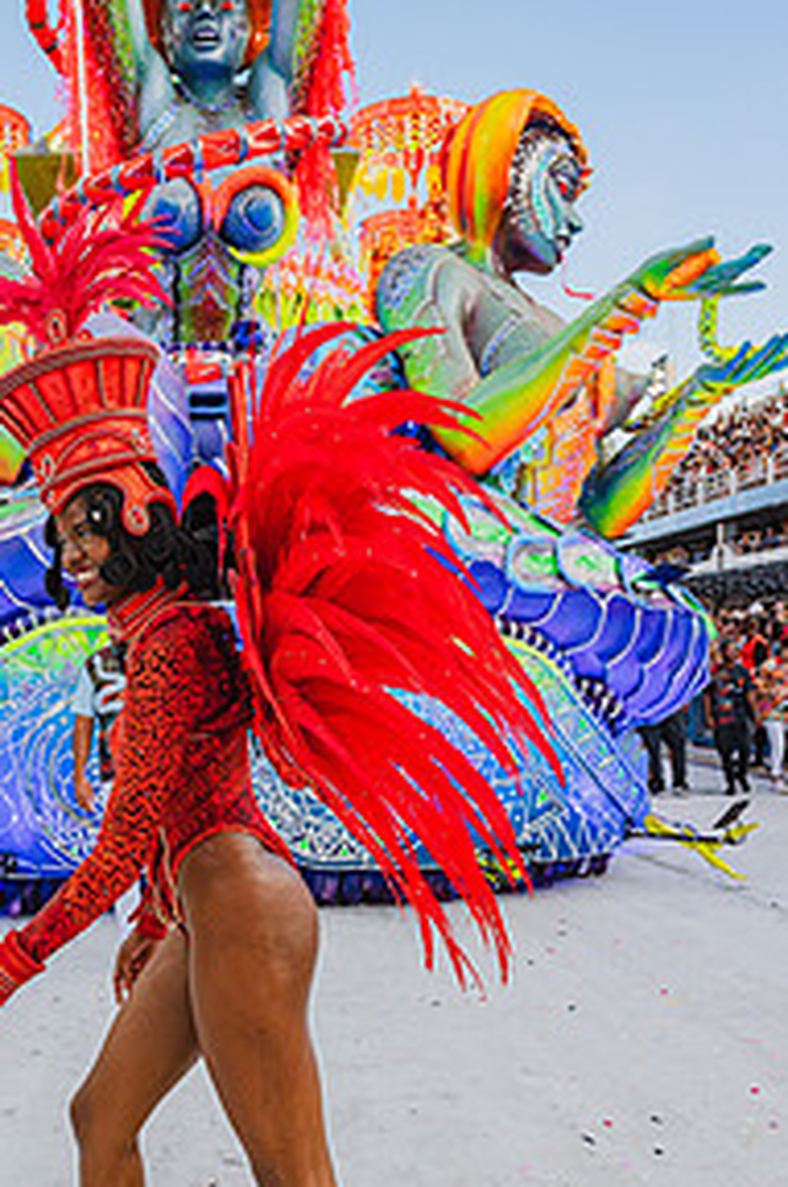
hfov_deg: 30.8
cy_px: 713
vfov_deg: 45.3
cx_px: 241
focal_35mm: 43
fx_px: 1417
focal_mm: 27.5
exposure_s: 1/1250
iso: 640
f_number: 5.6
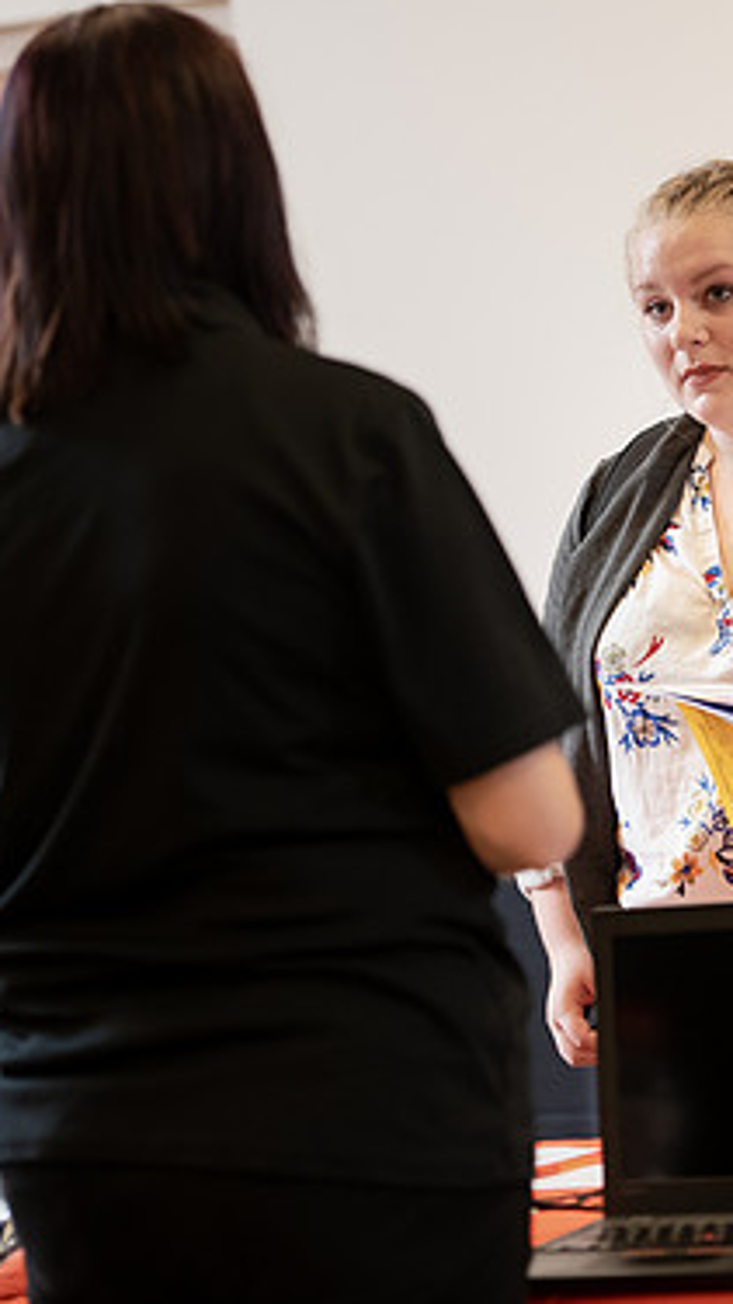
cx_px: 636
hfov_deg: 8.1
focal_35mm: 149
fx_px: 5147
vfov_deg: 14.4
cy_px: 652
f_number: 3.2
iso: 1250
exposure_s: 1/200
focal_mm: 92
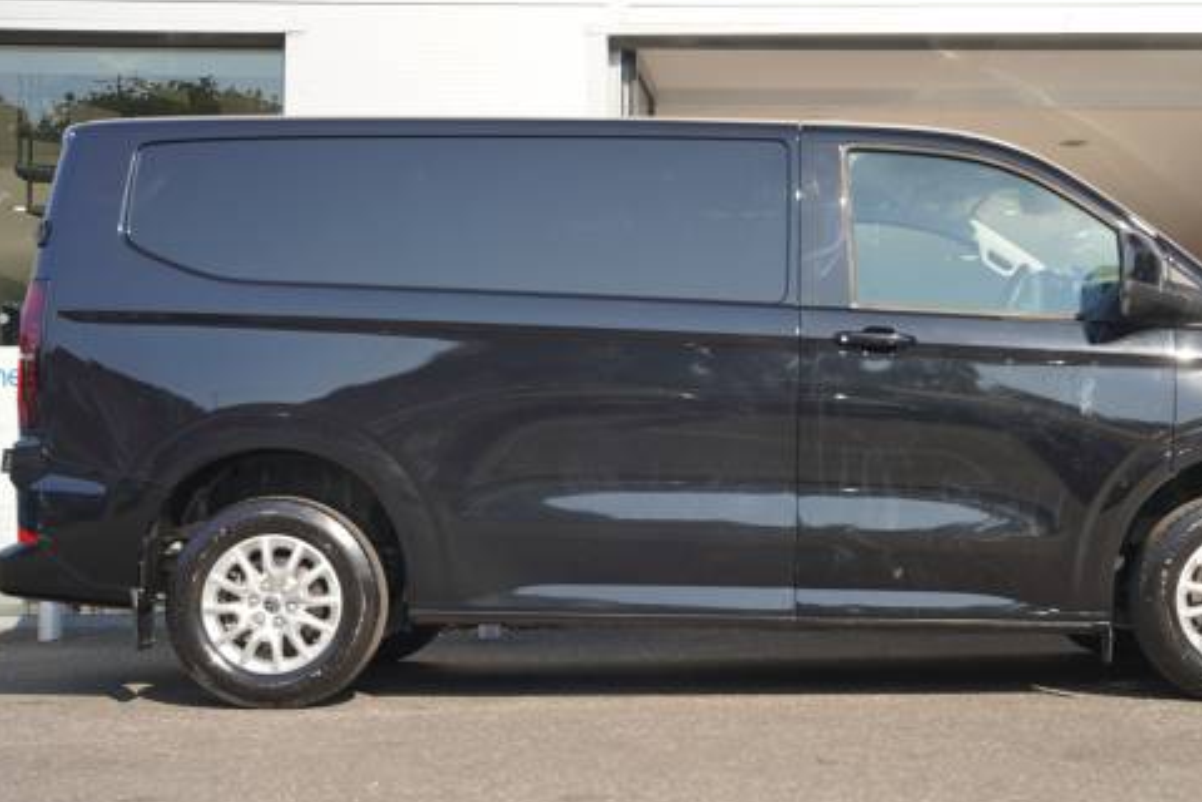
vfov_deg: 23.7
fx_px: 1905
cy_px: 373
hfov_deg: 34.9
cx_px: 739
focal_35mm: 57
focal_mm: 42.8
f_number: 4
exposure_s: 1/200
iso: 100
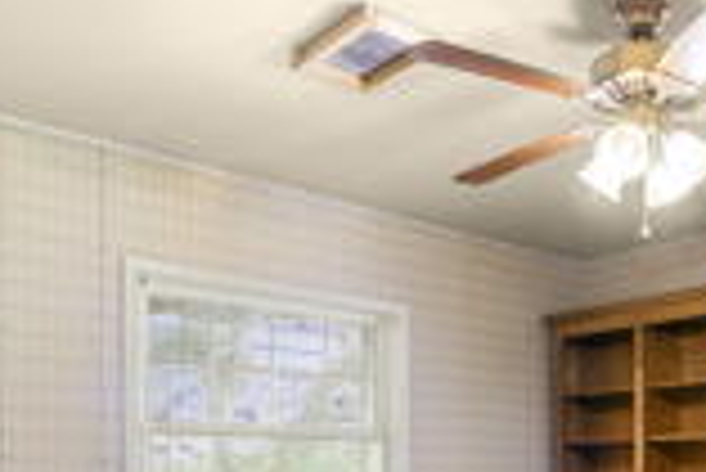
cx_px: 634
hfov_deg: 41.8
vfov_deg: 29.0
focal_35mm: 43
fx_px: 844
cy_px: 485
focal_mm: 10
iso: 250
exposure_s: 1/1.67
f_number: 9
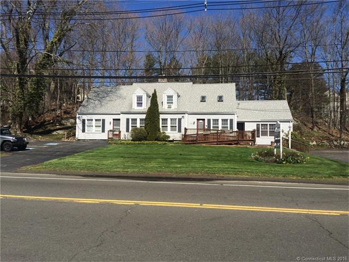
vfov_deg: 48.2
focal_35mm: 29
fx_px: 292
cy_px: 131
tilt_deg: +3.2
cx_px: 174
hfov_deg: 61.7
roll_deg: +1.2
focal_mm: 4.15
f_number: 2.2
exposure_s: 1/2564
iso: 32
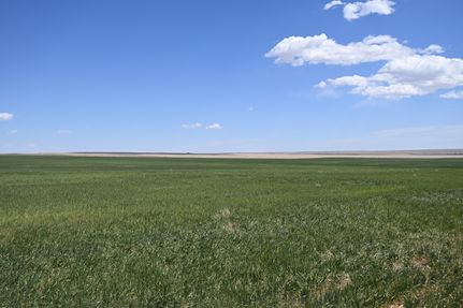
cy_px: 154
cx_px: 232
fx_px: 463
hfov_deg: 53.2
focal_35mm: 36
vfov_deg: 36.8
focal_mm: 24
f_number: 7.1
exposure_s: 1/400
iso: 100
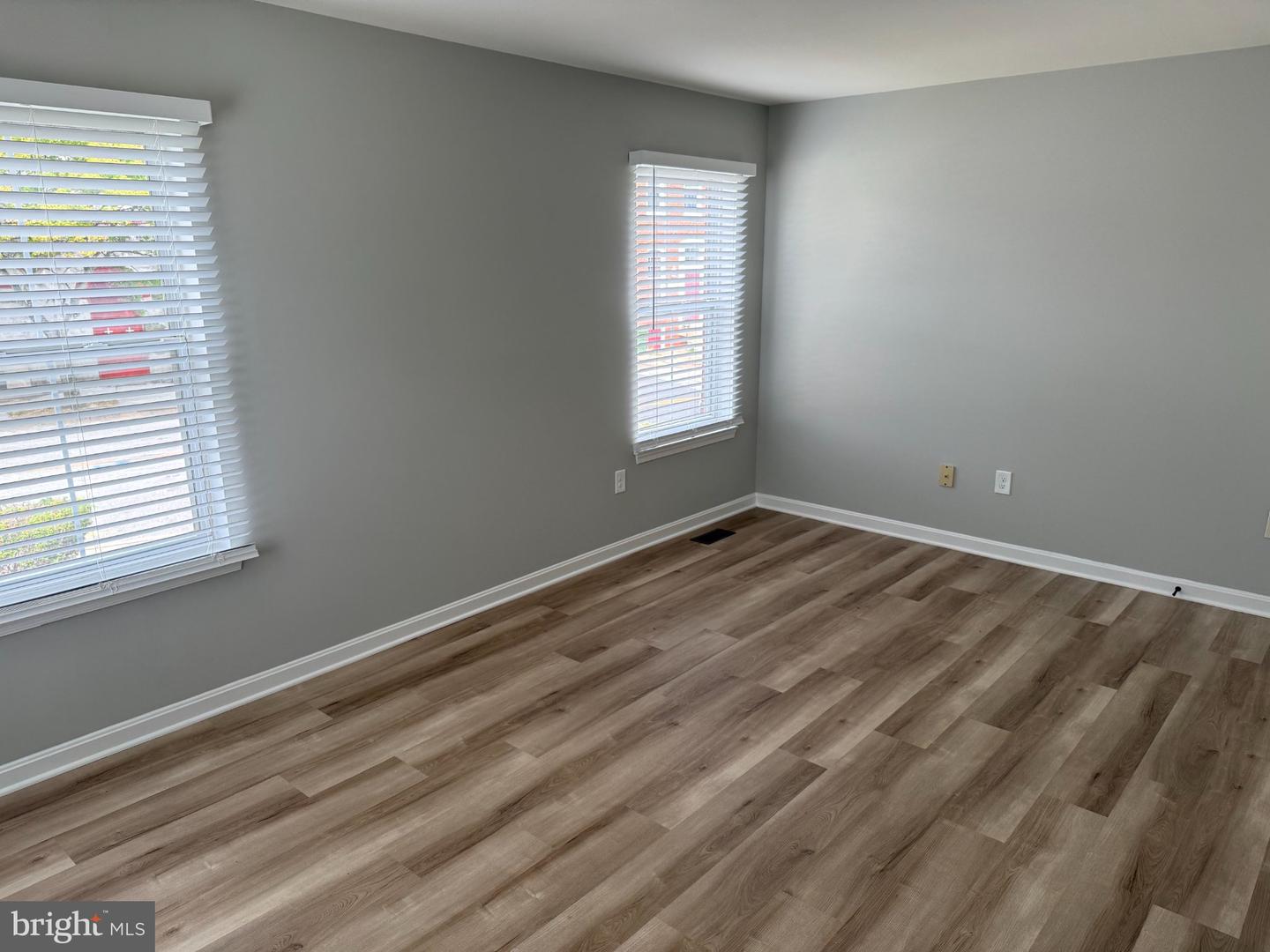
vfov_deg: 56.8
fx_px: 881
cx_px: 635
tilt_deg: -13.9
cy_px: 476
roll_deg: +0.5
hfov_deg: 71.6
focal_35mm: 24
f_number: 1.78
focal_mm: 6.76
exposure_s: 1/230
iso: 125
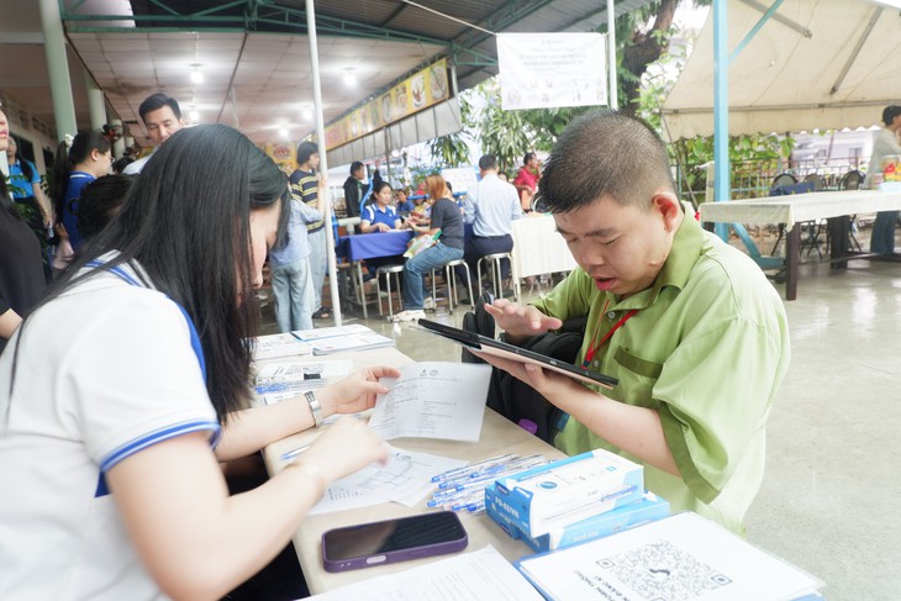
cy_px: 300
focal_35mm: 24
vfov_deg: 53.2
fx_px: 601
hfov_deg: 73.7
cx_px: 450
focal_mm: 16
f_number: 4
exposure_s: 1/34
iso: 400
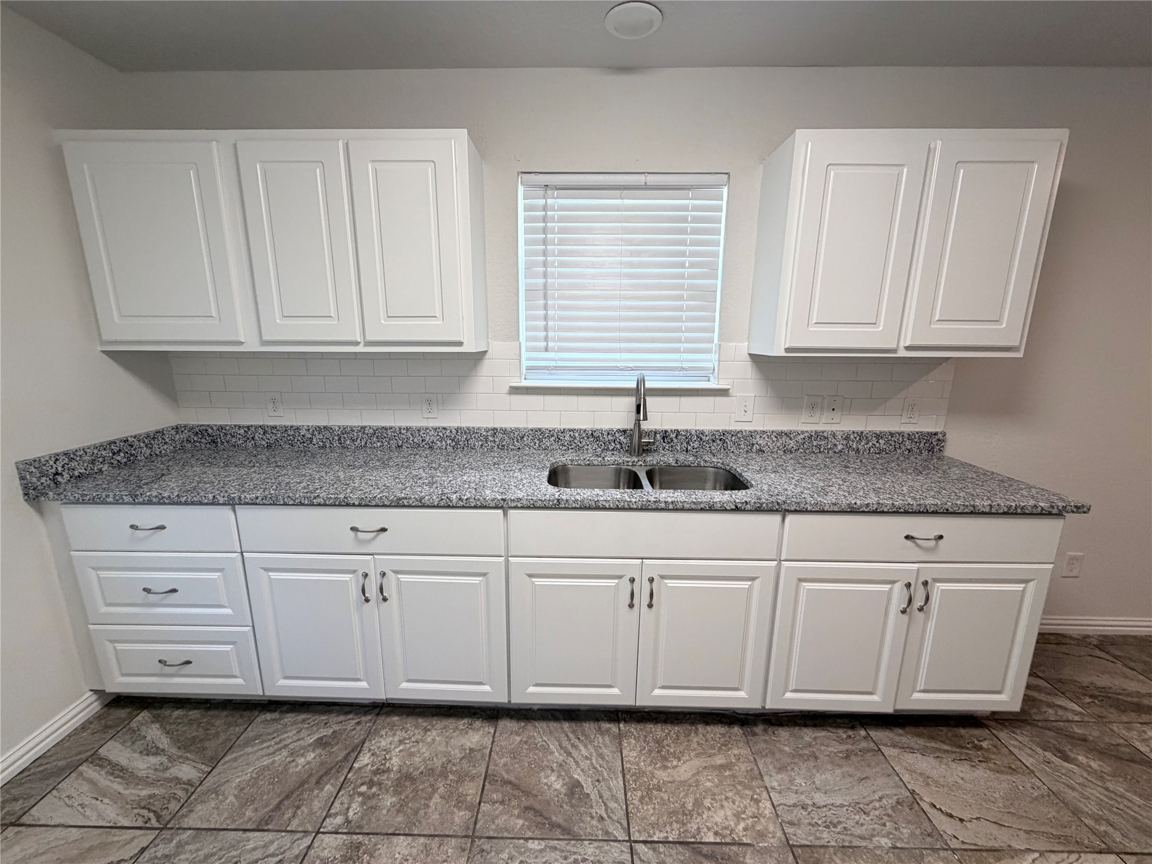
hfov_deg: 102.1
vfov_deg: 85.7
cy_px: 432
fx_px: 466
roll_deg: +0.1
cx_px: 576
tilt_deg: -11.9
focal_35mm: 14
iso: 250
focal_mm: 2.22
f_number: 2.2
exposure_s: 1/120
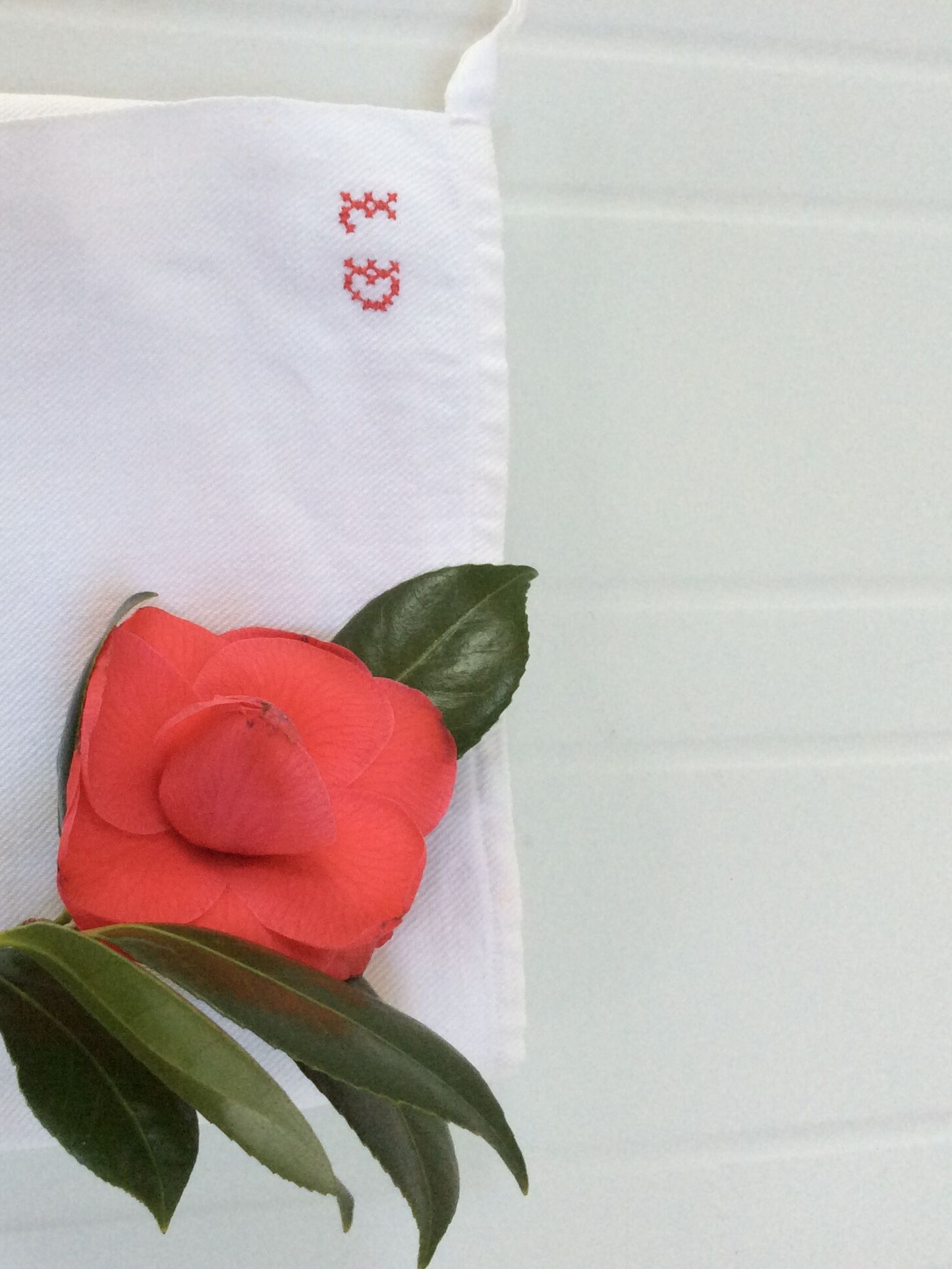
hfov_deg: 32.9
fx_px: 1576
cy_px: 636
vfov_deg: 43.8
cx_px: 225
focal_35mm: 43
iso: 80
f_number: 2.4
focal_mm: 3.3
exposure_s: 1/25
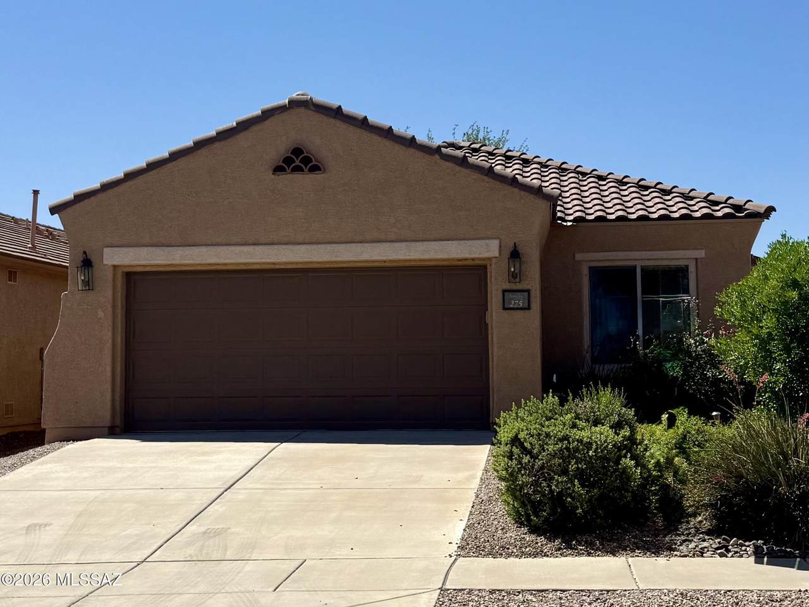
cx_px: 404
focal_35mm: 24
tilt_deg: +5.4
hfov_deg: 71.6
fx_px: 561
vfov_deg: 56.8
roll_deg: -2.4
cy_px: 304
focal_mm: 6.76
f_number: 1.78
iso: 80
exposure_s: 1/6711
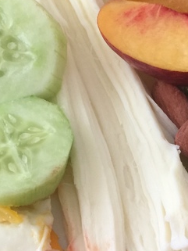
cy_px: 177
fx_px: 601
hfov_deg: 17.7
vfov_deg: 23.4
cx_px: 140
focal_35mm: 83
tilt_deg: -64.0
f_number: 2.2
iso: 200
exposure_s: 1/33
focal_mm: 4.15
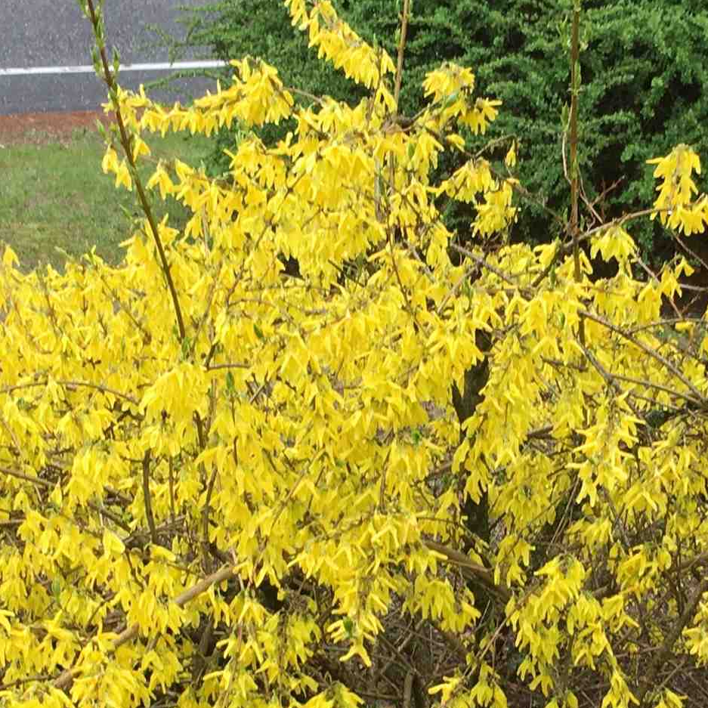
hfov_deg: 20.6
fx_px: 1944
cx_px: 483
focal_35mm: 84
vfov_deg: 20.3
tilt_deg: -24.7
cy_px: 603
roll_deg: +1.1
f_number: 2.2
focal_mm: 4.15
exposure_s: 1/167
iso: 25
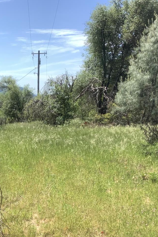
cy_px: 129
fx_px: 329
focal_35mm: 50
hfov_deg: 26.4
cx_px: 25
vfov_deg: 39.6
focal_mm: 3.3
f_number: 2.4
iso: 25
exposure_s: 1/840
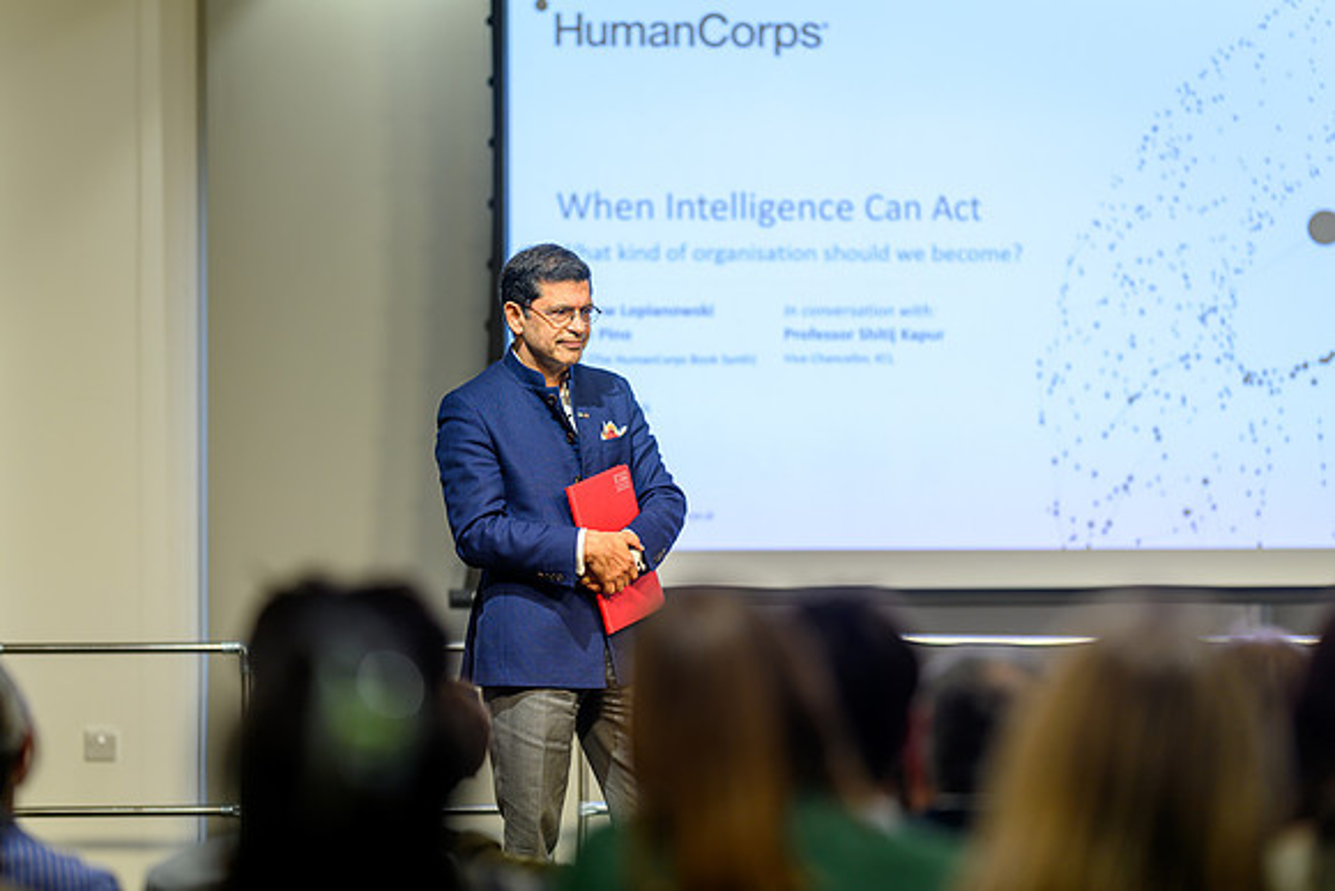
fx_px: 5078
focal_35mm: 137
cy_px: 445
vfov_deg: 10.0
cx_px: 667
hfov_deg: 15.0
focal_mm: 135
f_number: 1.8
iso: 80
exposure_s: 1/125
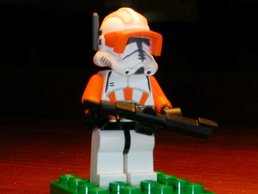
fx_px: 827
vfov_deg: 13.3
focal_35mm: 111
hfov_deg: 17.7
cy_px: 97
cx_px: 129
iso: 100
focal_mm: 16.8
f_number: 8
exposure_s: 1/30
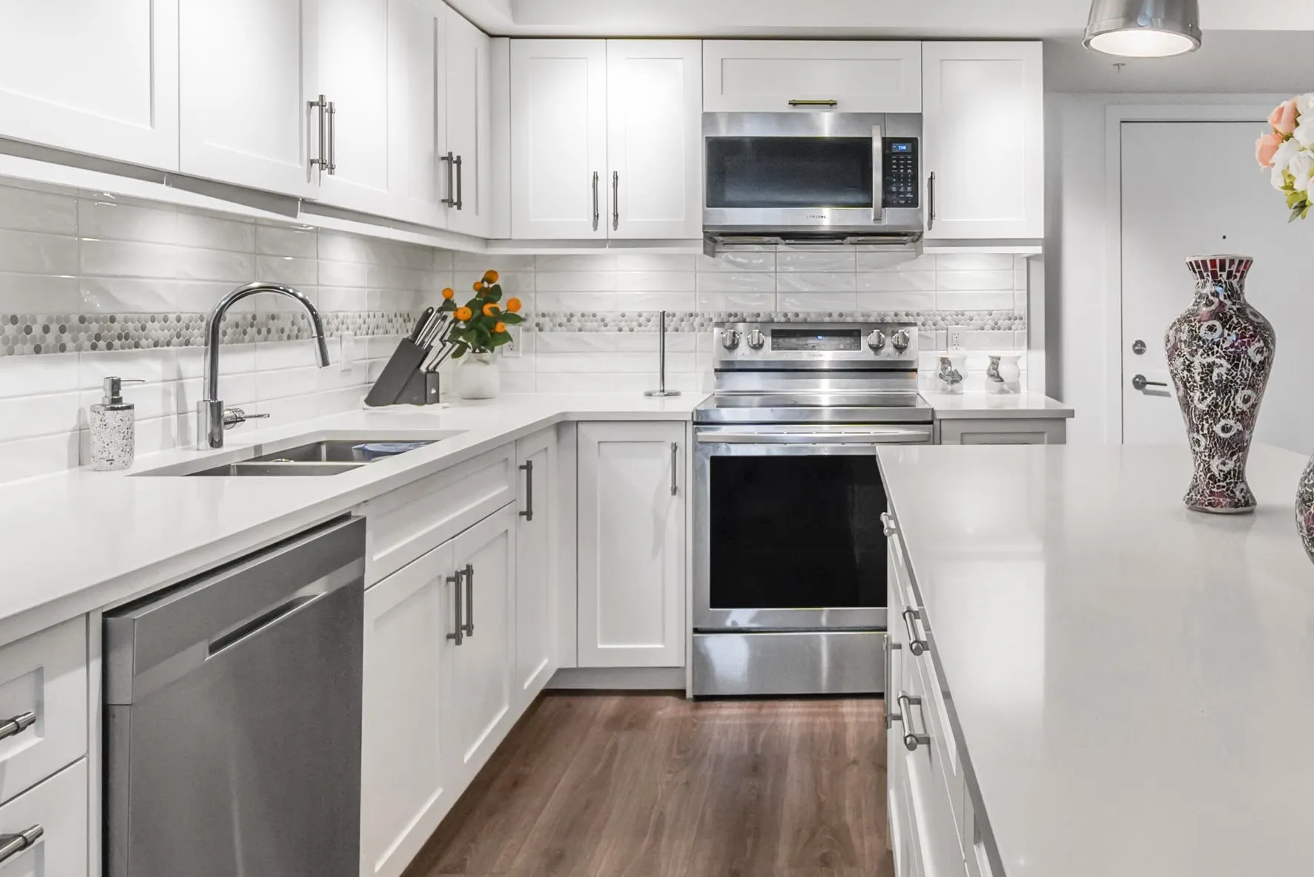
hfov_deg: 67.5
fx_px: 949
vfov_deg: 48.7
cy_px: 292
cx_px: 872
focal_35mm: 26
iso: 100
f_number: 4
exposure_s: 1/80
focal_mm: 10
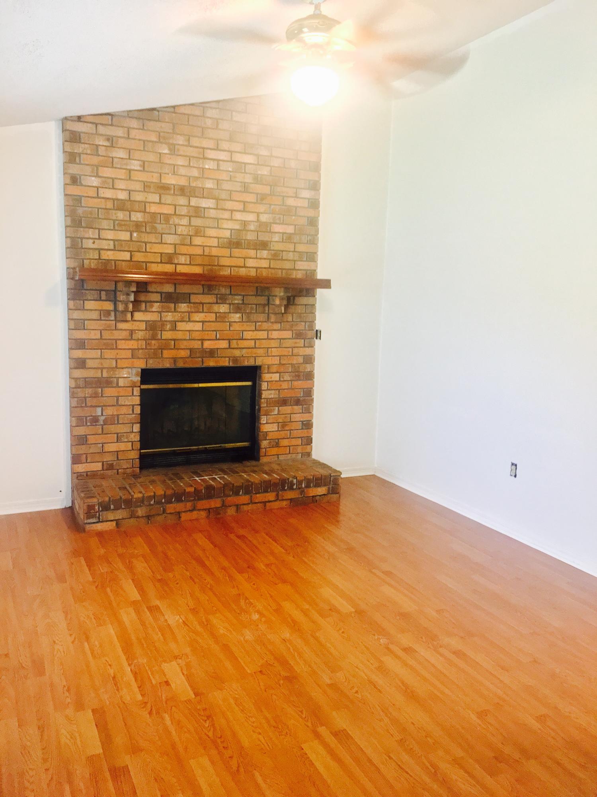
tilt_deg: -9.0
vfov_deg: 61.7
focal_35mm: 29
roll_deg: -0.3
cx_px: 298
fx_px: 667
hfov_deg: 48.2
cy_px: 398
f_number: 2.2
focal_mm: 4.15
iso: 200
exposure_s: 1/17
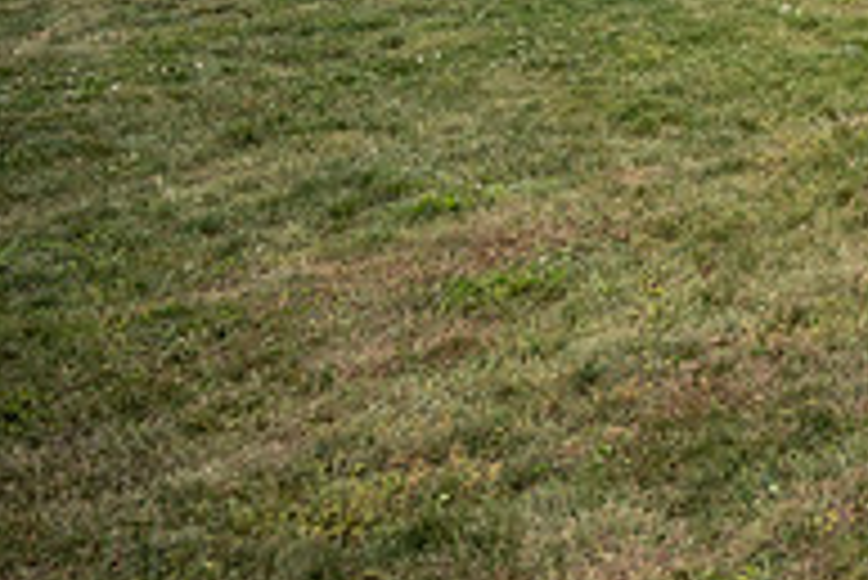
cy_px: -214
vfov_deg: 17.5
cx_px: 1295
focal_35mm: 72
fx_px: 1737
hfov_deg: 22.9
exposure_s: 1/800
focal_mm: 24
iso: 400
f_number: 4
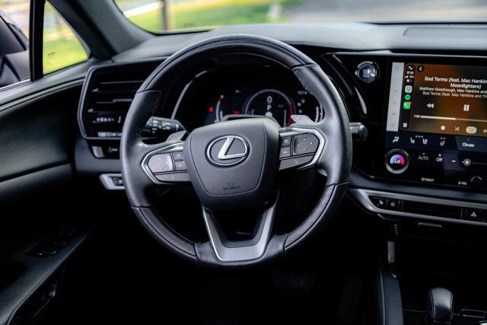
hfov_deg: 43.6
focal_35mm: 45
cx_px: 244
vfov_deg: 29.9
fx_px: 609
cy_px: 162
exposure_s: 1/250
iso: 500
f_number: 2.8
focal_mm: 45
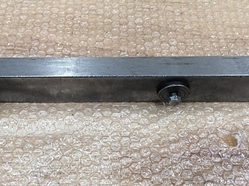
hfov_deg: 35.1
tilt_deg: -56.0
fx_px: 388
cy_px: 89
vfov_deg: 27.0
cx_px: 77
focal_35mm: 54
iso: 64
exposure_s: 1/30
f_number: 2.2
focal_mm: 4.15
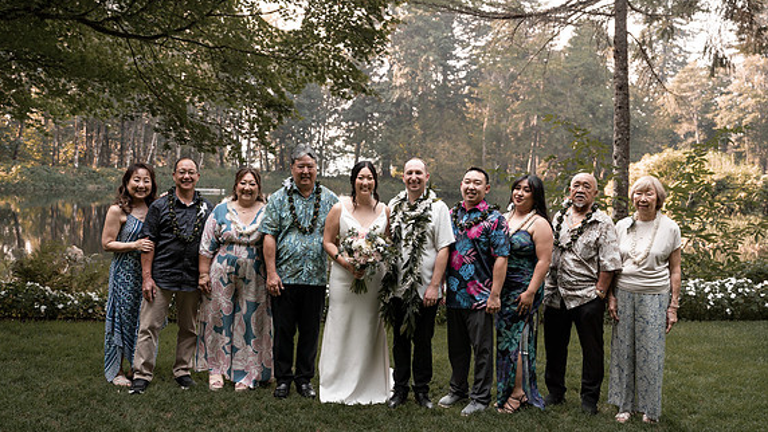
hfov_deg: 58.0
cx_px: 380
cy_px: 198
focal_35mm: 34
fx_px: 693
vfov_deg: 34.7
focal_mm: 32
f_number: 3.5
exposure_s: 1/320
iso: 200
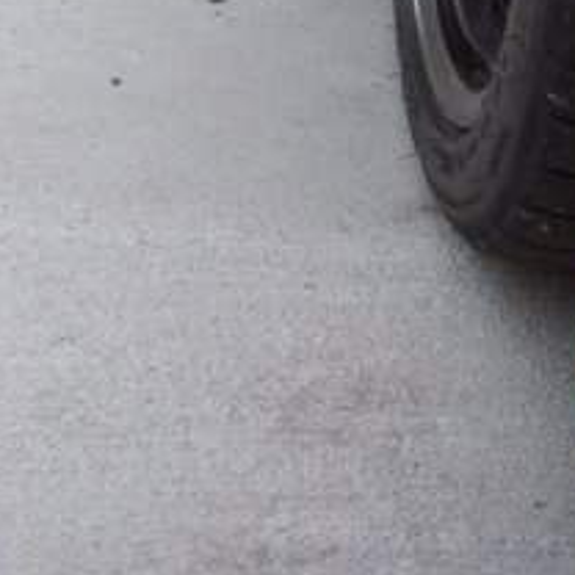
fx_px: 1485
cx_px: 614
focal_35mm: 79
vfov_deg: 19.8
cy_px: -216
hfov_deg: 21.0
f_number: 2.2
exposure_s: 1/641
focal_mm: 4.15
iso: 32
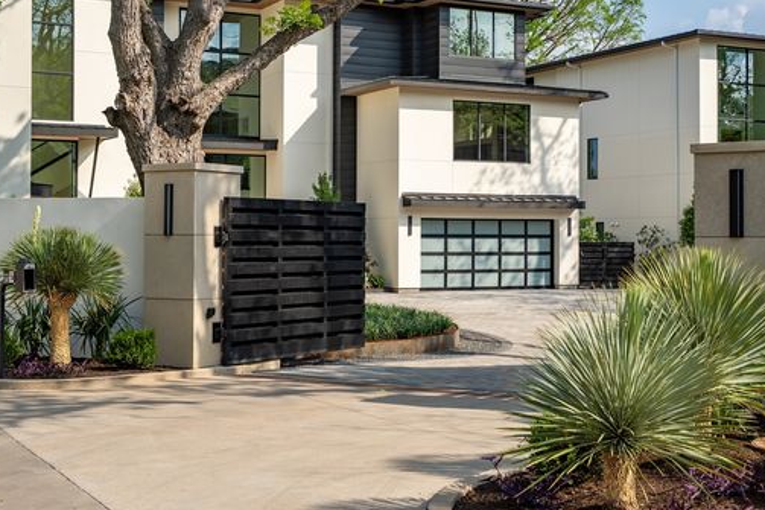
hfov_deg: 35.2
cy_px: 202
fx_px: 1206
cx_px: 421
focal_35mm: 57
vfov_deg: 23.8
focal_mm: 44.6
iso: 100
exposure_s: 1/1000
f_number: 7.1
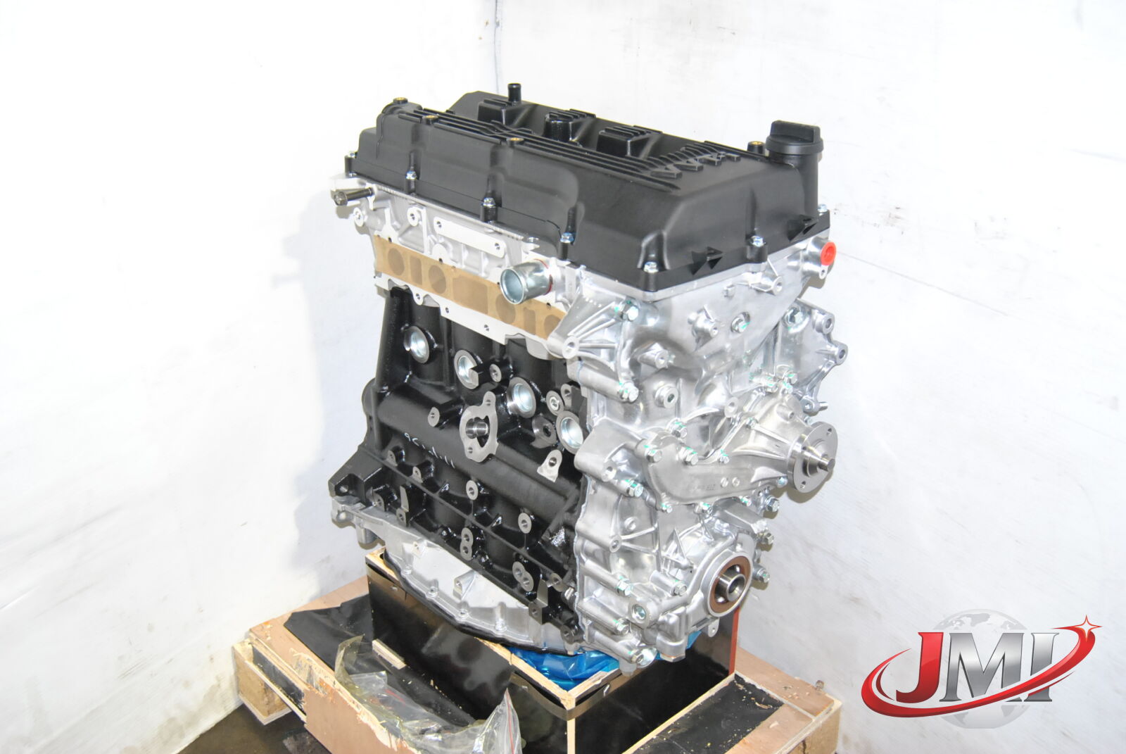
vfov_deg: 37.0
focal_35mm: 36
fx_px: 1127
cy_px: 377
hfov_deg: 53.1
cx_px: 563
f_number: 5
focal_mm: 24
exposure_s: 1/60
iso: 800
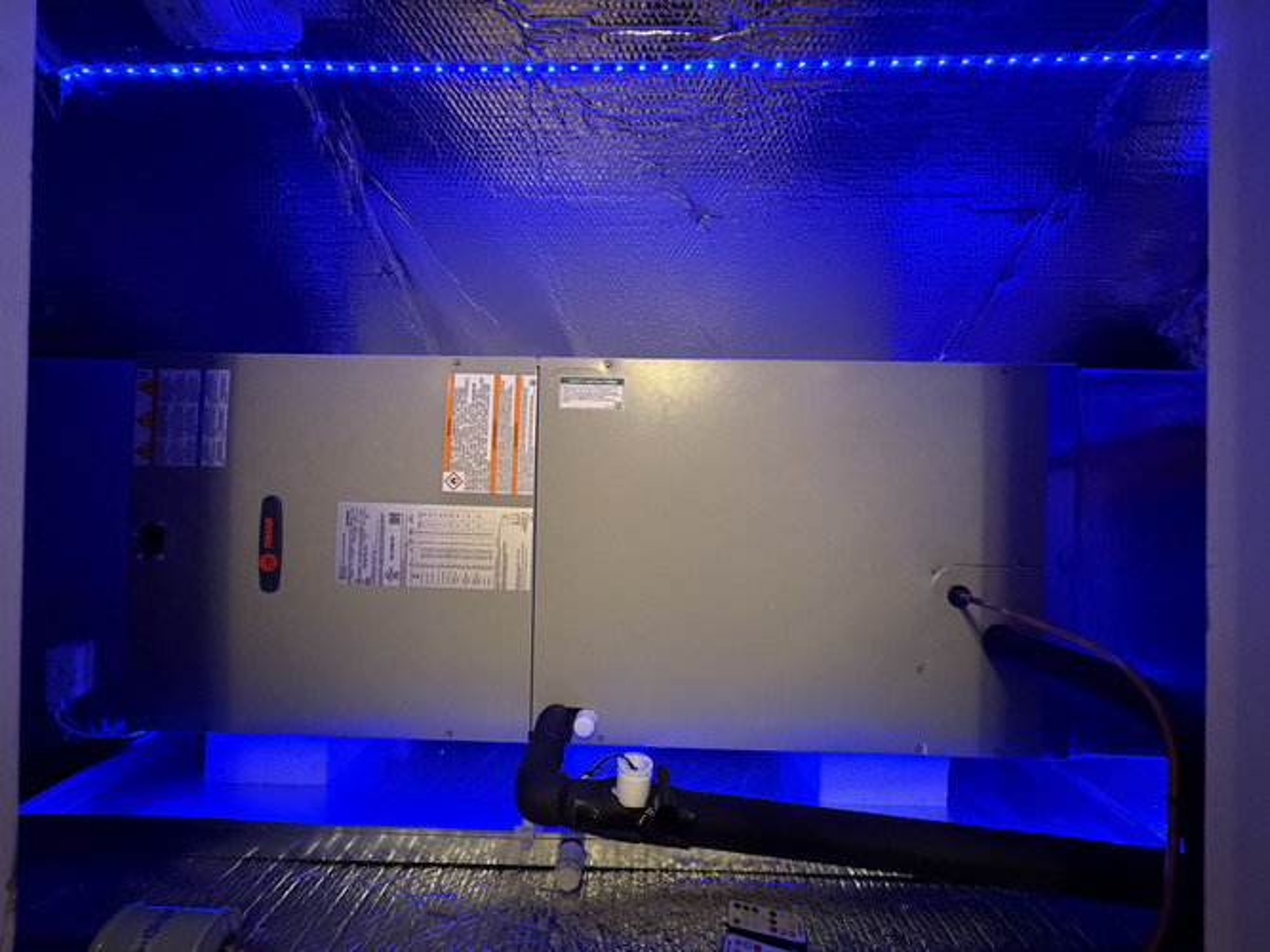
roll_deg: -0.4
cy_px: 476
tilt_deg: +0.0
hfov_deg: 102.1
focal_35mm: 14
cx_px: 635
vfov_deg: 85.7
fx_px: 514
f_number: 2.2
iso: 1000
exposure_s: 1/40
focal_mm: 2.22
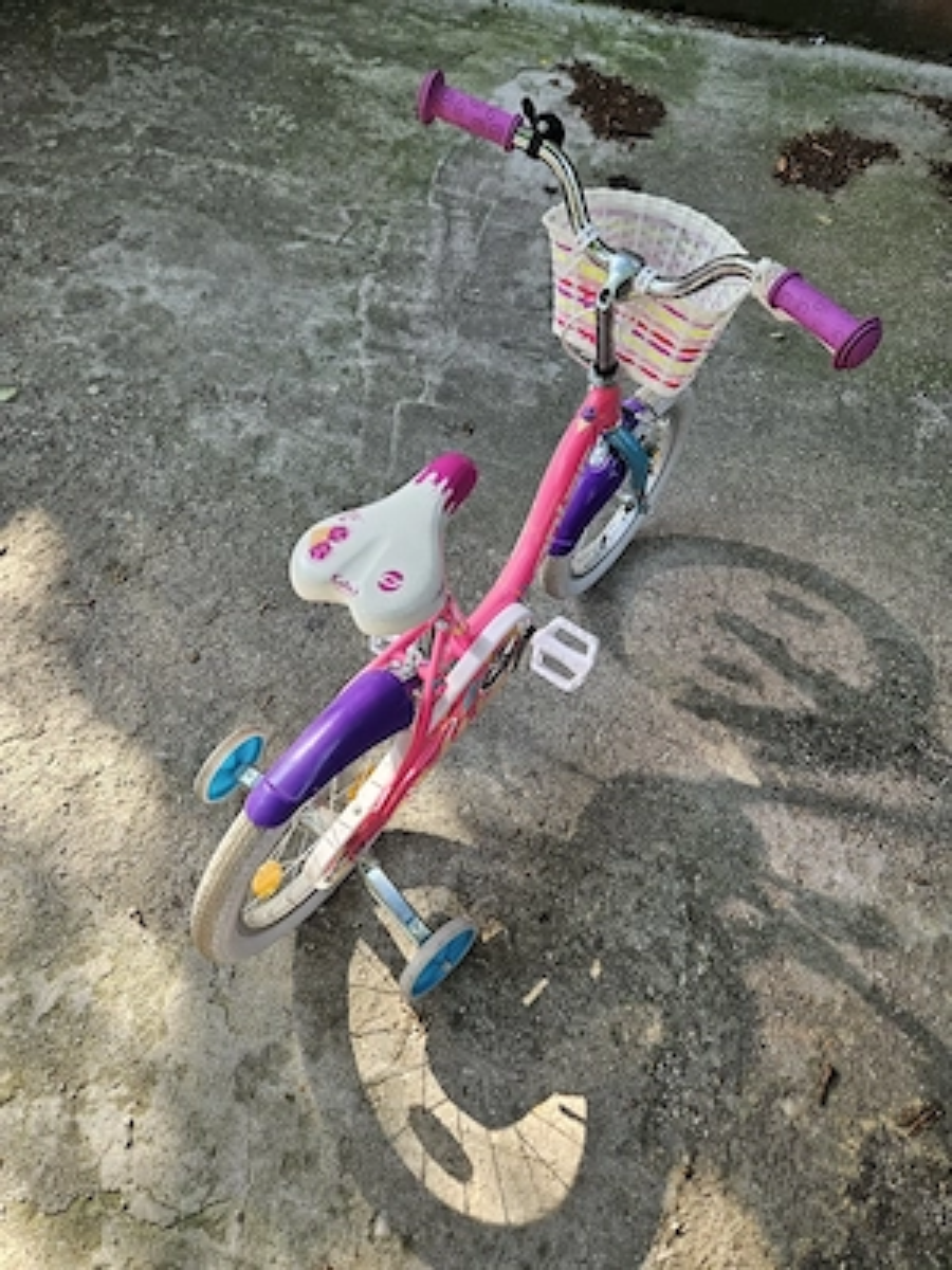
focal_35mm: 23
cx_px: 476
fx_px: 843
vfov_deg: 73.9
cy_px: 635
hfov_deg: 58.9
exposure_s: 1/182
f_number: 1.8
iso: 40
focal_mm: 5.4
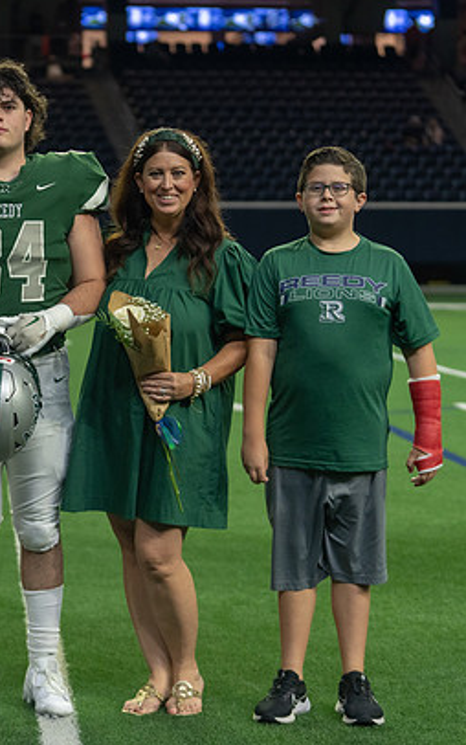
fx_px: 2437
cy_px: 345
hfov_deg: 10.8
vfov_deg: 17.4
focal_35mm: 120
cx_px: 4
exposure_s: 1/320
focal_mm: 70
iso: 1250
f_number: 2.8
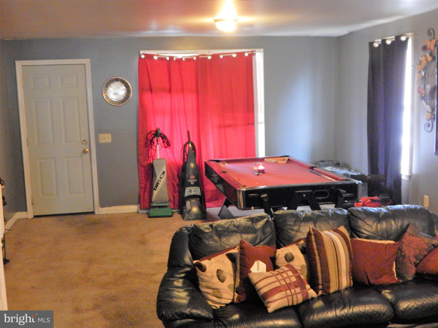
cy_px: 164
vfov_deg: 33.6
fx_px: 544
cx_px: 219
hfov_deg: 43.9
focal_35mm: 43
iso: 800
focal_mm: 7.7
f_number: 3.6
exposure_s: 1/13
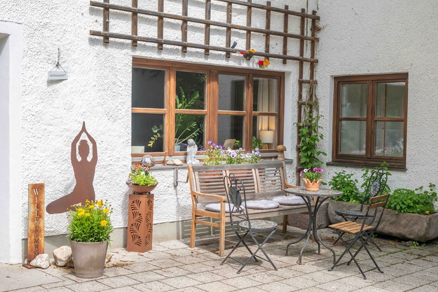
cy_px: 146
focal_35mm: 50
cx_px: 219
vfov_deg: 27.0
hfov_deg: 39.6
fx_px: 608
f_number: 9
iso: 64
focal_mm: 50
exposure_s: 1/250
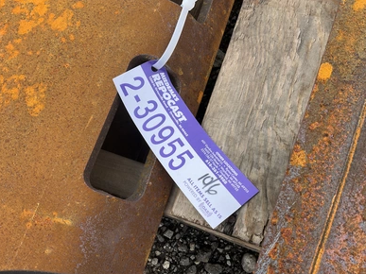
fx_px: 317
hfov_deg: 60.0
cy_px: 141
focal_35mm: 30
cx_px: 181
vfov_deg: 46.8
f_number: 1.8
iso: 25
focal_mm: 3
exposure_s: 1/620
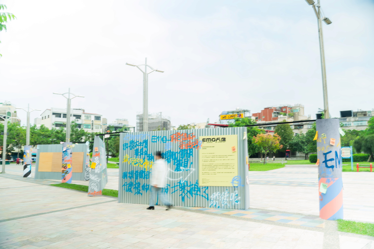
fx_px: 291
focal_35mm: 28
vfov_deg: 46.4
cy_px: 124
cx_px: 187
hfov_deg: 65.5
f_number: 4.5
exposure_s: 1/6
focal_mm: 28
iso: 50
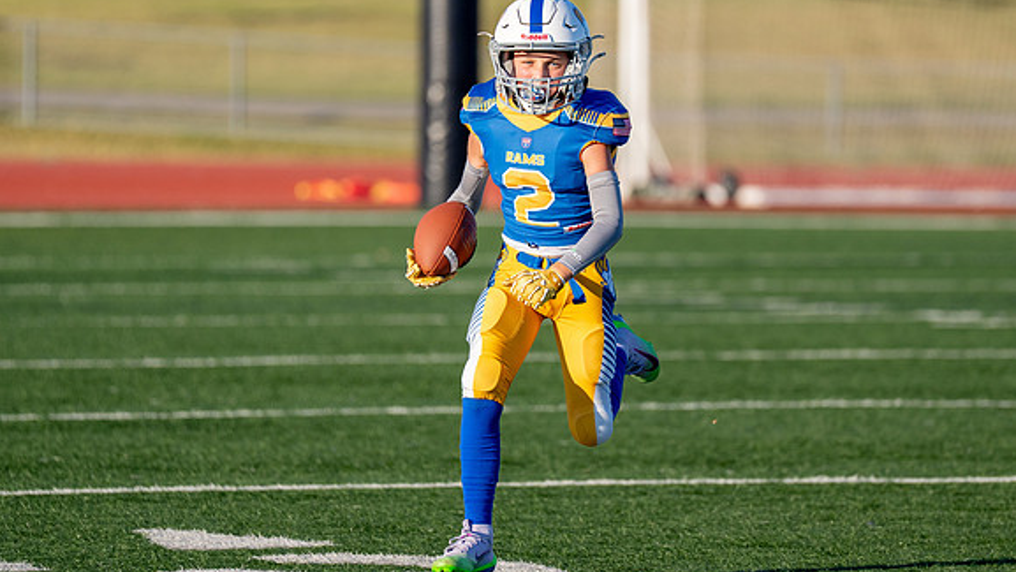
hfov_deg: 6.7
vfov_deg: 3.8
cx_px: 586
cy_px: 219
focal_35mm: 321
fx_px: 8651
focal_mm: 200
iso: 200
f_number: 2.8
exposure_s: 1/4000
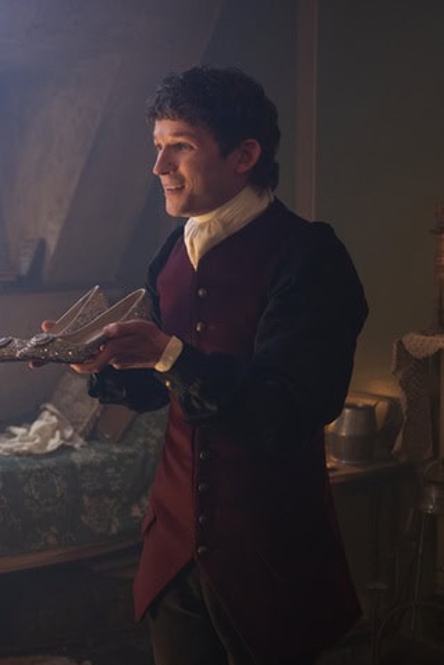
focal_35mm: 58
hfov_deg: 22.5
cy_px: 334
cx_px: 7
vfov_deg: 34.5
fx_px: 1072
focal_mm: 38
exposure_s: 1/60
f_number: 2.8
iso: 2000
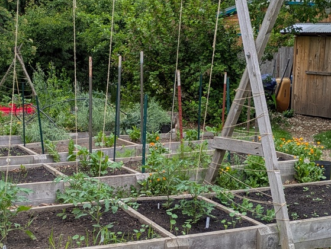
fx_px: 593
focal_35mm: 62
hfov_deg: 31.2
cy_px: 141
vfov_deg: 23.7
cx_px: 172
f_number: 1.89
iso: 38
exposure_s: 1/308
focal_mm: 5.43
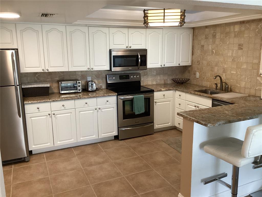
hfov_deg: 58.4
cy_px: 98
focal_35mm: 31
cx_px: 131
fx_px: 235
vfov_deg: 45.4
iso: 200
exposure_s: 1/60
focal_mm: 3.3
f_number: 2.4
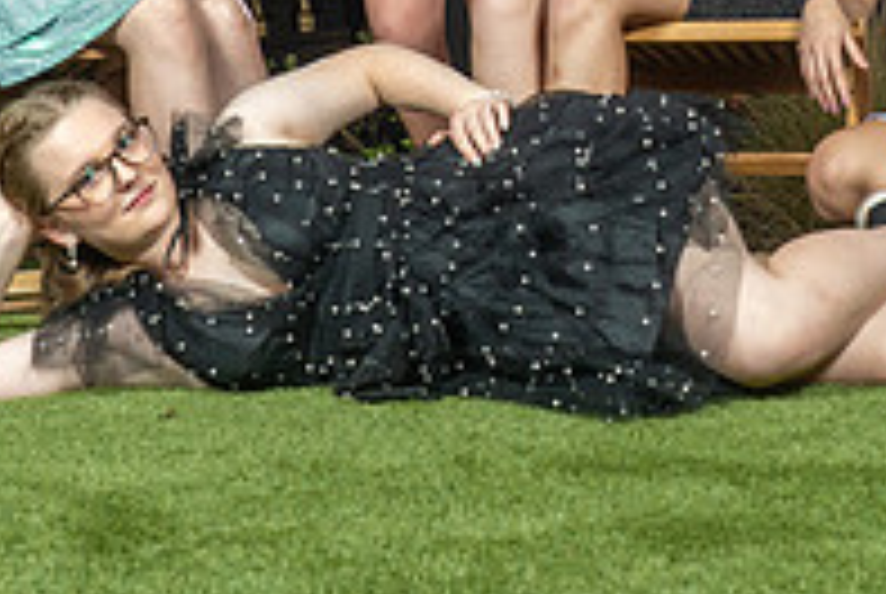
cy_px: -214
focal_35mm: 93
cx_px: 514
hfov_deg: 21.9
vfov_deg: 14.1
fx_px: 2292
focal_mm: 26
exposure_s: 1/15
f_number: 5.6
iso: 1000
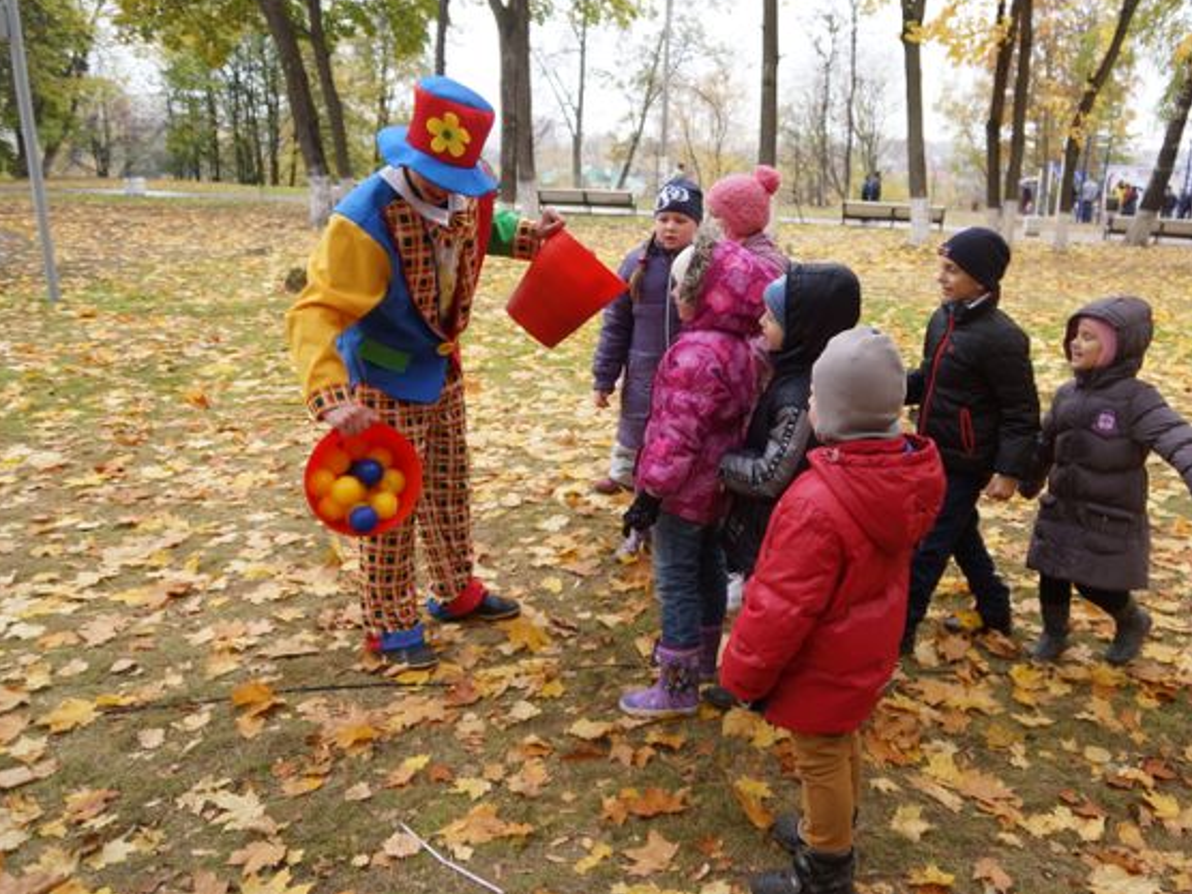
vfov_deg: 48.1
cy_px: 397
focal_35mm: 29
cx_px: 709
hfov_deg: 61.2
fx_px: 999
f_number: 2.8
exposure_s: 1/200
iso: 250
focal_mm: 16
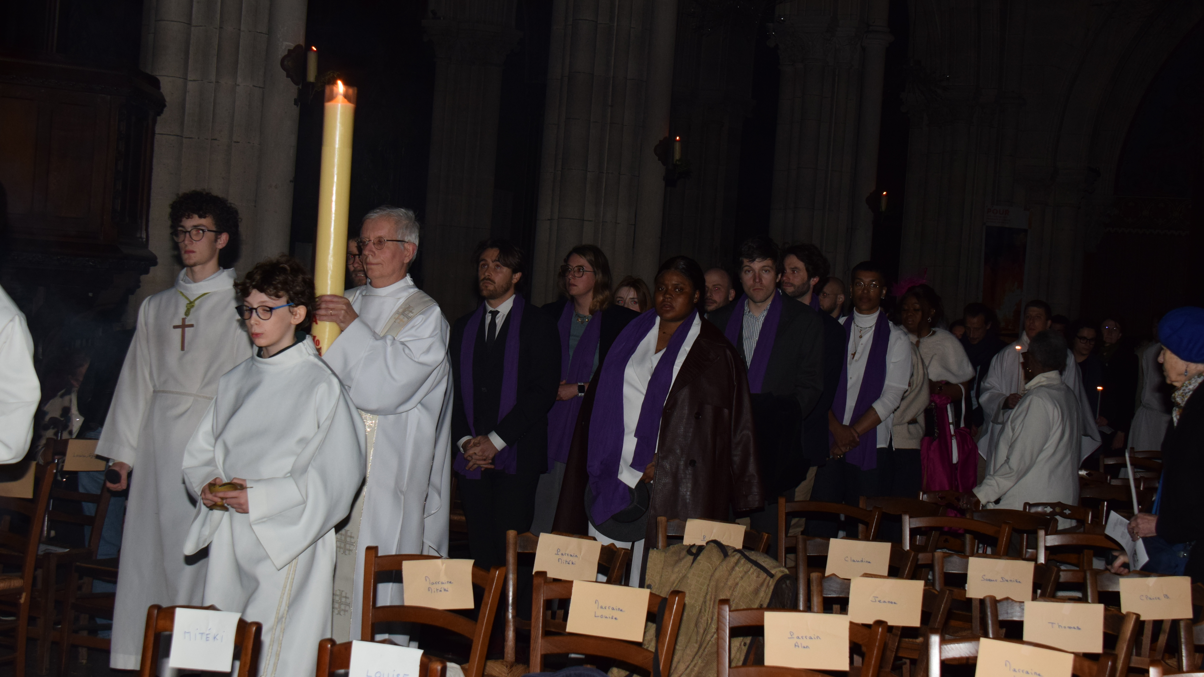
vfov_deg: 20.1
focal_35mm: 60
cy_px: 343
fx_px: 1916
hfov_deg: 34.9
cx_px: 603
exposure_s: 1/60
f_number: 7.1
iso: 1000
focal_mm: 38
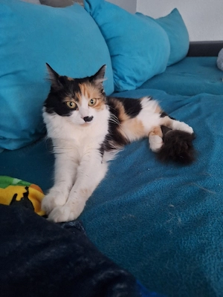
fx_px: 198
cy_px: 148
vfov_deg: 73.9
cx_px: 112
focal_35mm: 23
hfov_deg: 58.9
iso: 500
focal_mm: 5.54
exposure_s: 1/20
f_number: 1.8
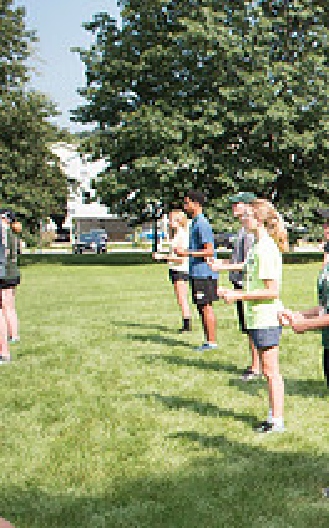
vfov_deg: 30.4
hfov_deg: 15.9
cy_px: 357
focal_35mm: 67
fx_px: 964
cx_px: 623
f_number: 2.8
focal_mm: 24
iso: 200
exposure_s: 1/2000
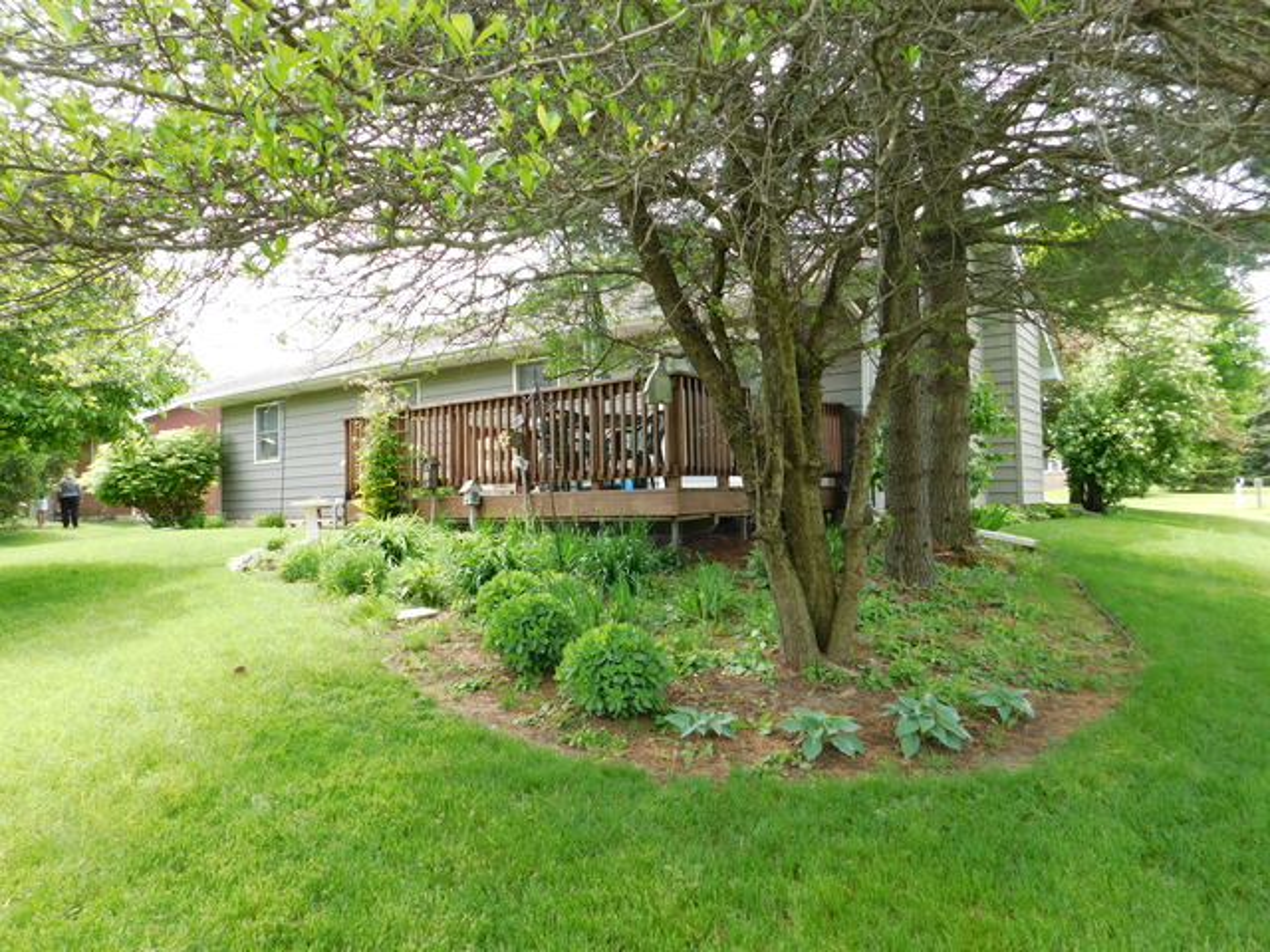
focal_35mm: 23
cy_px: 476
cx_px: 635
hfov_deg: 73.9
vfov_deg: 58.9
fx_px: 844
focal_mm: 4
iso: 125
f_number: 3
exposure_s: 1/250
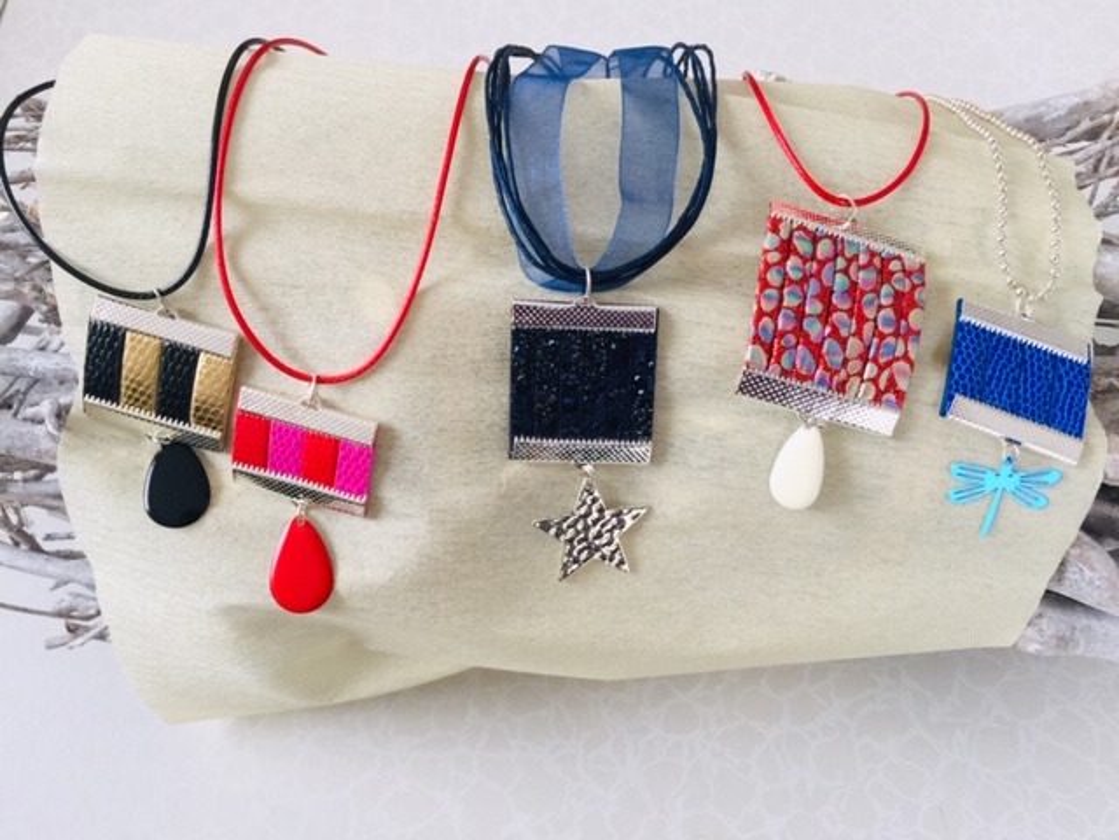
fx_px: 937
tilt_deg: -65.9
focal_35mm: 29
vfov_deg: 48.2
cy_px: 420
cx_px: 560
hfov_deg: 61.7
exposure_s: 1/17
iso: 100
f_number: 2.2
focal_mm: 4.15
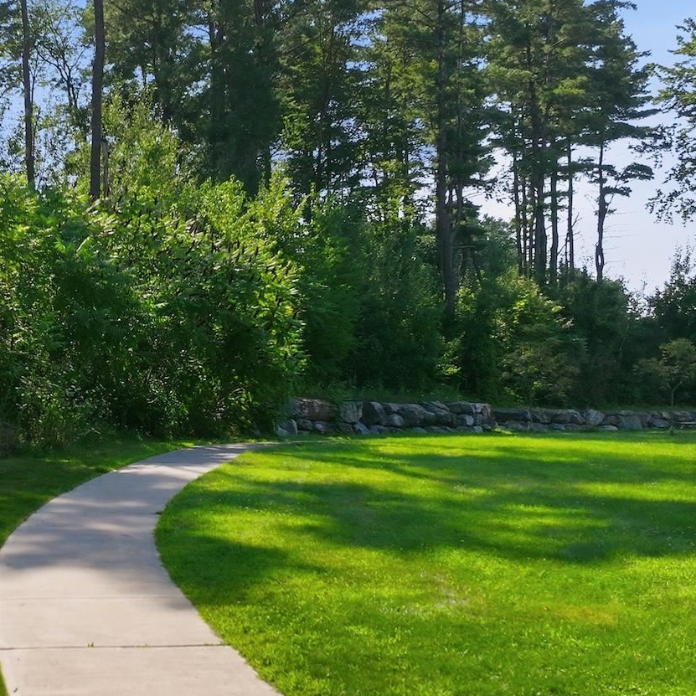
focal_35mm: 55
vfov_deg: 31.1
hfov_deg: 30.0
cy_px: 389
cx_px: 101
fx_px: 1251
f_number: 2.8
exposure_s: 1/4000
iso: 150
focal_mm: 12.3
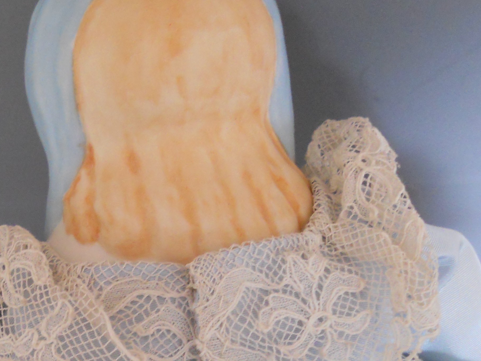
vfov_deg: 20.8
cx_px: 85
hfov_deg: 27.2
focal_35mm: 70
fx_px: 972
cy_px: 281
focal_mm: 5.8
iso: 400
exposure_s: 1/25
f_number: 3.5
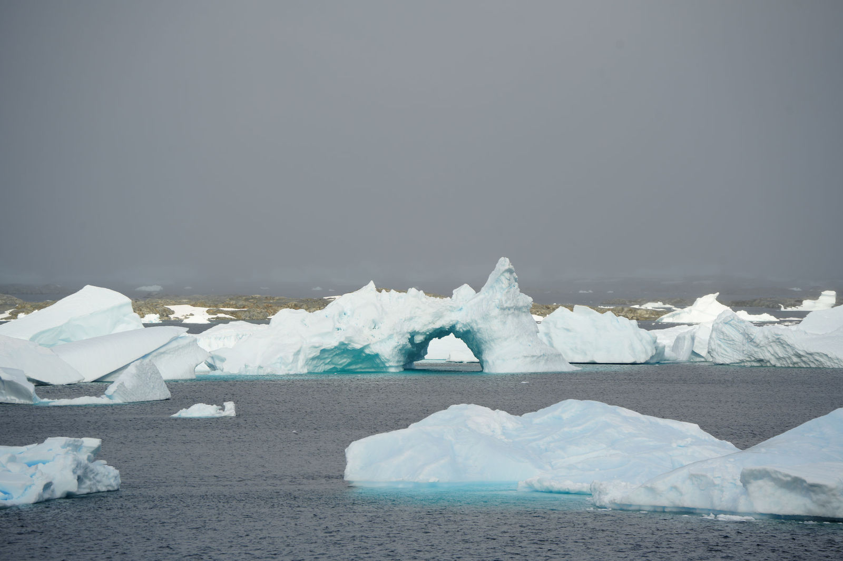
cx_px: 422
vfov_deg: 5.9
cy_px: 280
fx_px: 5431
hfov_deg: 8.9
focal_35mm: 232
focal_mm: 232
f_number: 8
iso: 100
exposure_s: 1/320
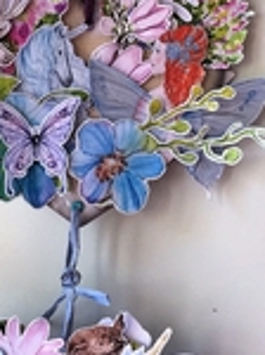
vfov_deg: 22.0
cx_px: 101
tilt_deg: +7.6
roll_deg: -5.1
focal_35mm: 87
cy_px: 33
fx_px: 891
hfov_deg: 16.9
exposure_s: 1/50
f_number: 2.2
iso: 32
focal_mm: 4.15
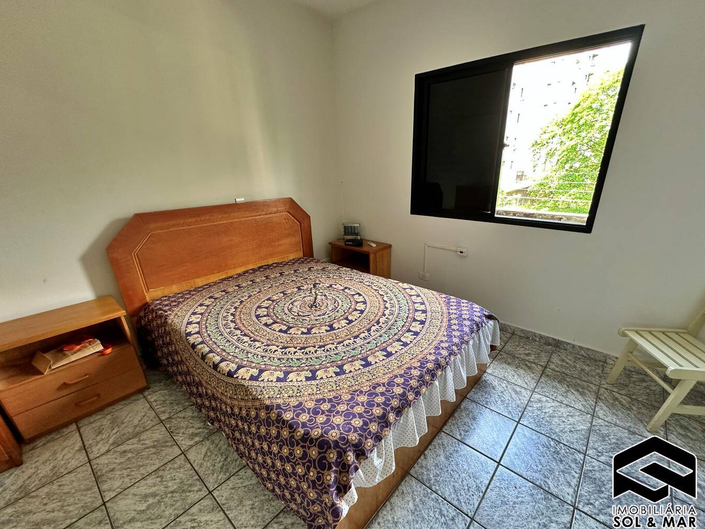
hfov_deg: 98.0
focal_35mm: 15
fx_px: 305
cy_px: 283
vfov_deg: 81.6
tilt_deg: -22.3
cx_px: 377
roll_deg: +0.4
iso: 200
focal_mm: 2.22
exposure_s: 1/120
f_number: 2.2
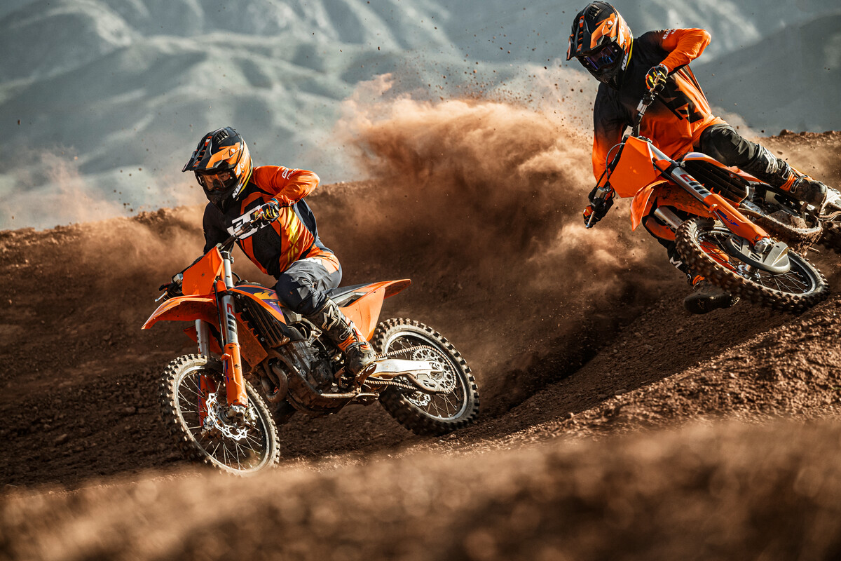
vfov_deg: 8.1
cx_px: 420
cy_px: 280
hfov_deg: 12.1
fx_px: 3971
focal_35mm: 170
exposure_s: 1/1600
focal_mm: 170
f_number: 4.5
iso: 1000
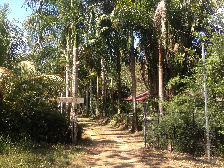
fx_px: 226
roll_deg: -0.3
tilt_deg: +4.4
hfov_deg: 52.6
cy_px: 84
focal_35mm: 35
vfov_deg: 40.7
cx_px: 112
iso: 50
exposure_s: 1/468
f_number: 2.4
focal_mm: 4.28
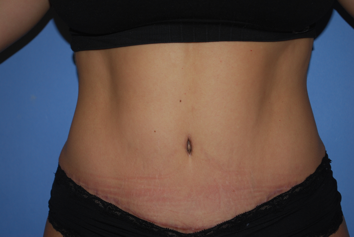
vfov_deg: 16.6
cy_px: 118
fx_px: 812
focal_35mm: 82
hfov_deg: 24.6
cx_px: 177
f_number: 5.6
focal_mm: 55
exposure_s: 1/60
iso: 200
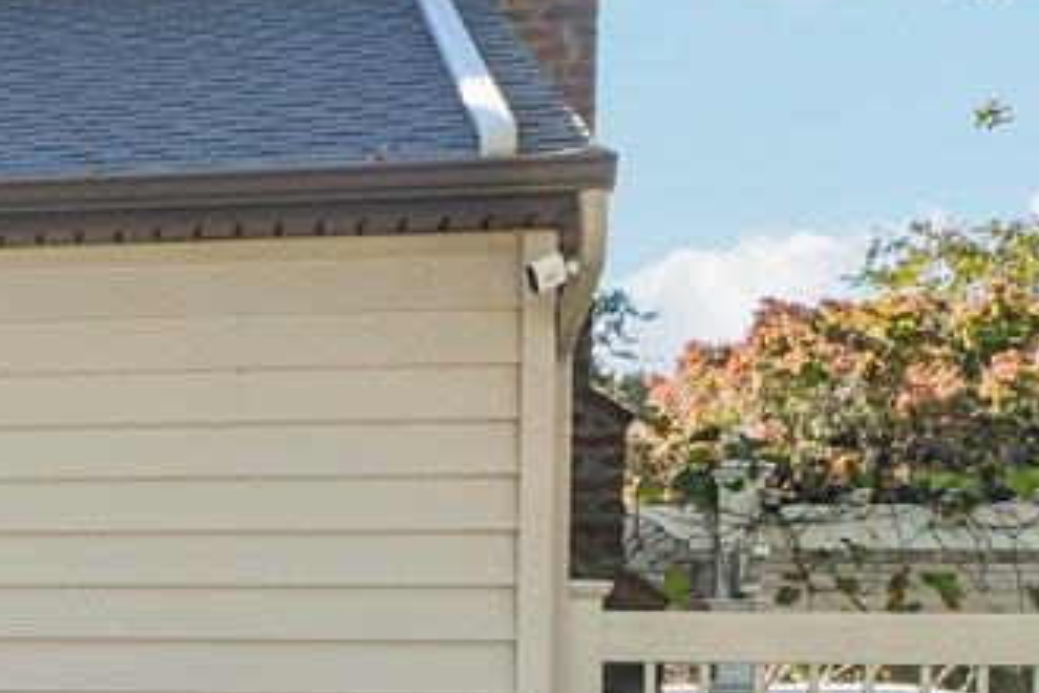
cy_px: 622
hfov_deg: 14.0
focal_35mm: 118
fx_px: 3405
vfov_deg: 11.5
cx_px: -1174
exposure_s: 1/125
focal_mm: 19
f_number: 9
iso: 160
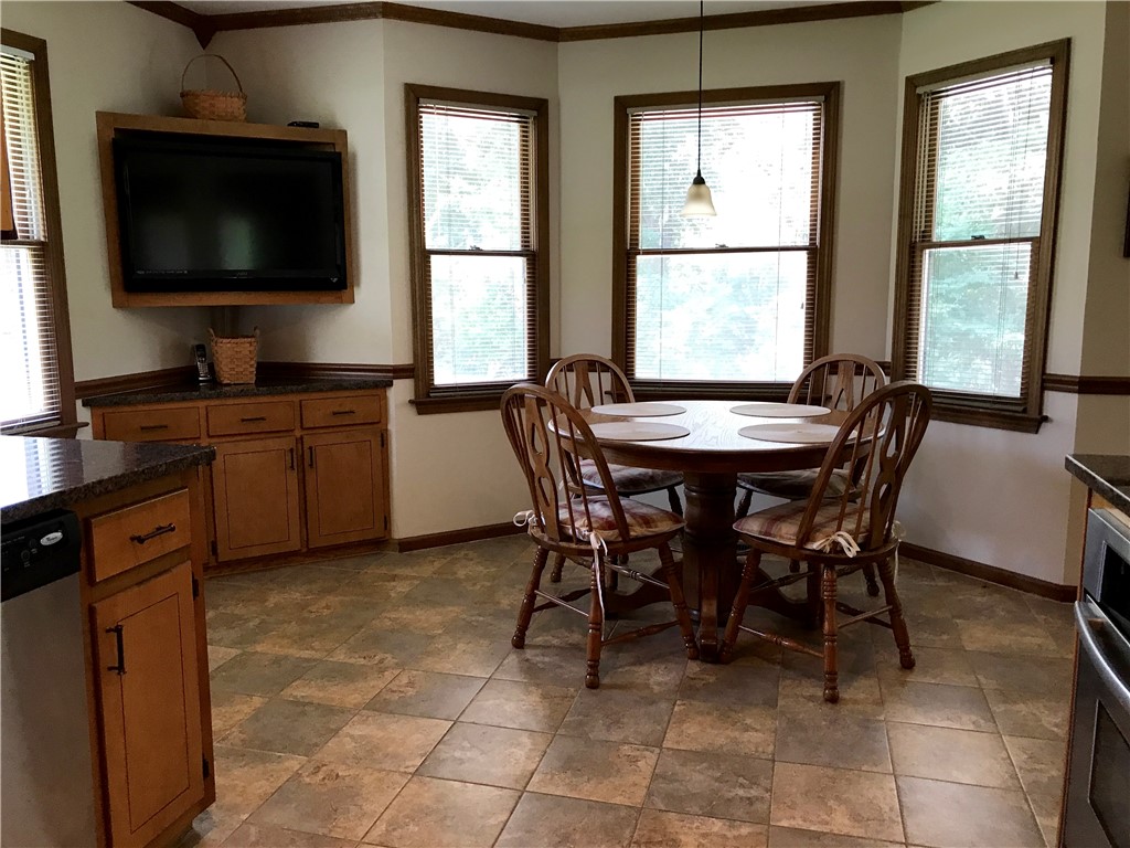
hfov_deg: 63.4
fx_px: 914
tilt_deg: -8.1
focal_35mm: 28
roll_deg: +0.7
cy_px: 424
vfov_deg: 49.7
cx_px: 565
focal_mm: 3.99
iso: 32
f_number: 1.8
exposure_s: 1/30
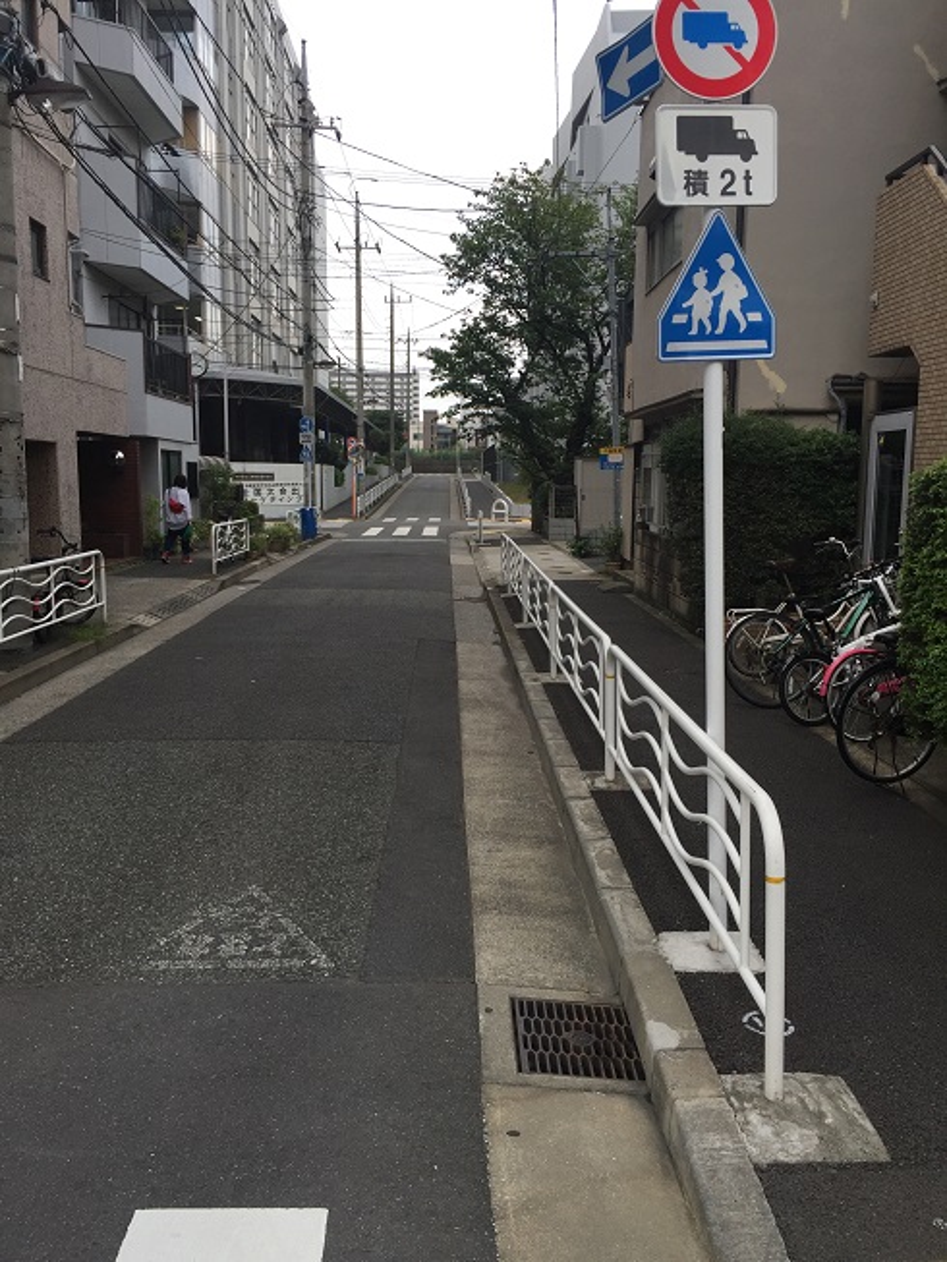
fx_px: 1057
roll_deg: +0.0
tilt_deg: -7.2
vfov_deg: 61.7
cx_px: 474
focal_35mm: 29
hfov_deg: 48.2
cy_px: 631
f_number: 2.2
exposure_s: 1/299
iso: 32
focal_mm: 4.15
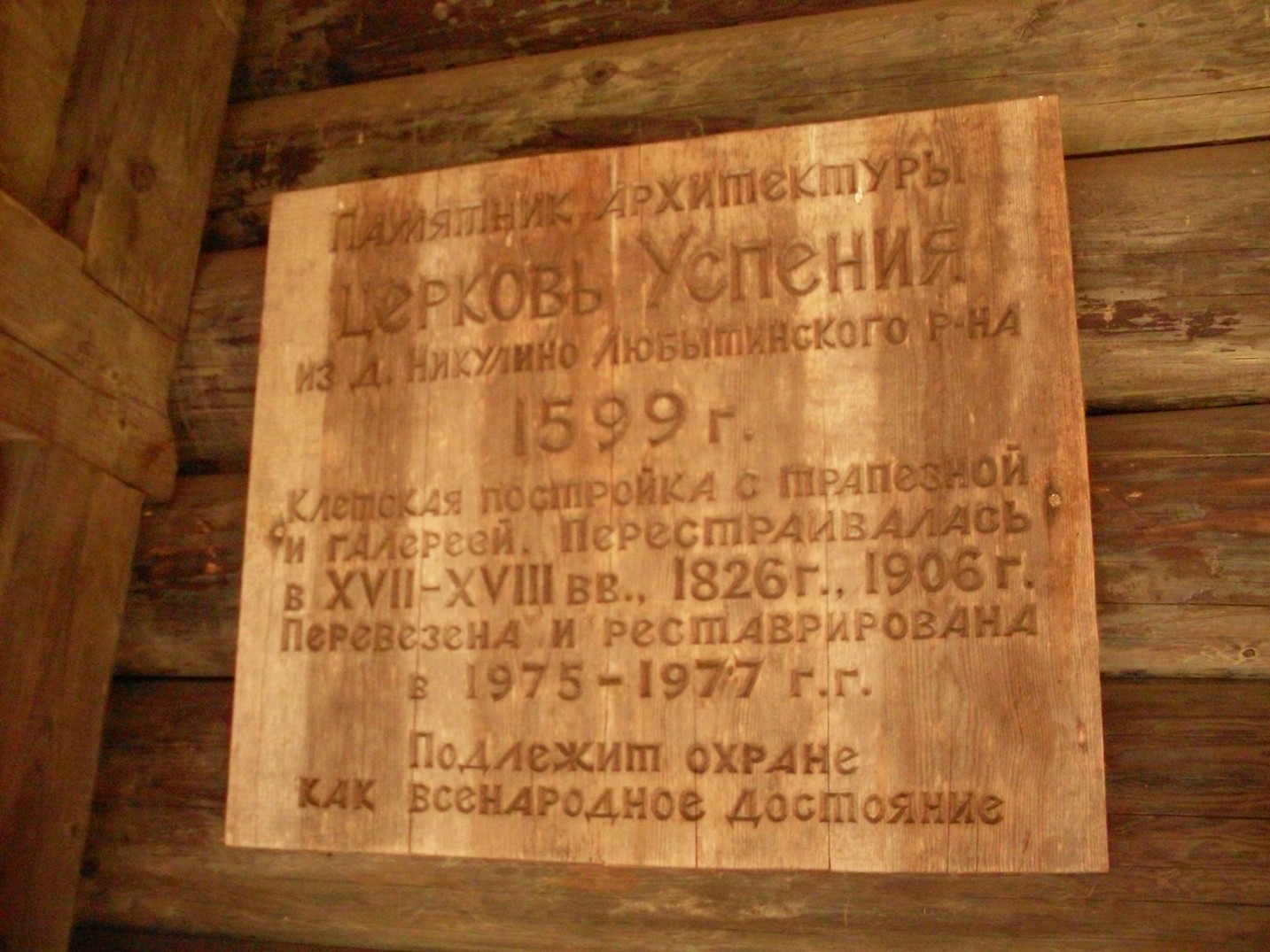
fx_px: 1394
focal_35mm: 38
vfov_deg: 37.7
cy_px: 476
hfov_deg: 49.0
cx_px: 635
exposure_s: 1/180
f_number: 2.8
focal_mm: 6.3
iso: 400
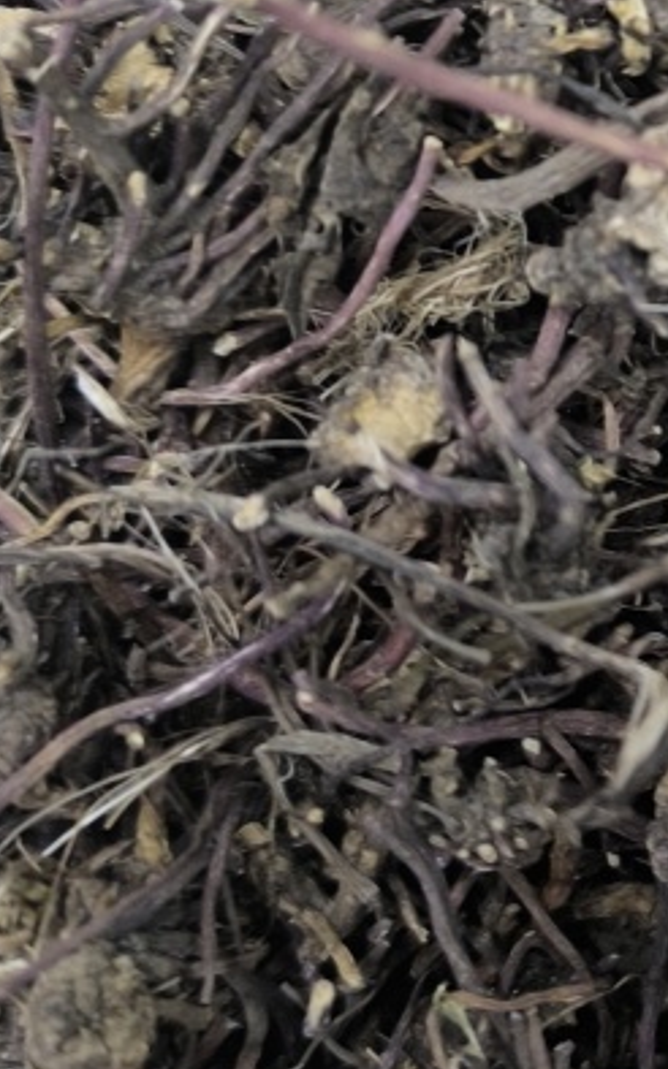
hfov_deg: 18.2
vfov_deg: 30.9
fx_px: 1924
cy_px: 376
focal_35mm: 66
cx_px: 896
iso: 1000
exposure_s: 1/25
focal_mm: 6.14
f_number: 1.65
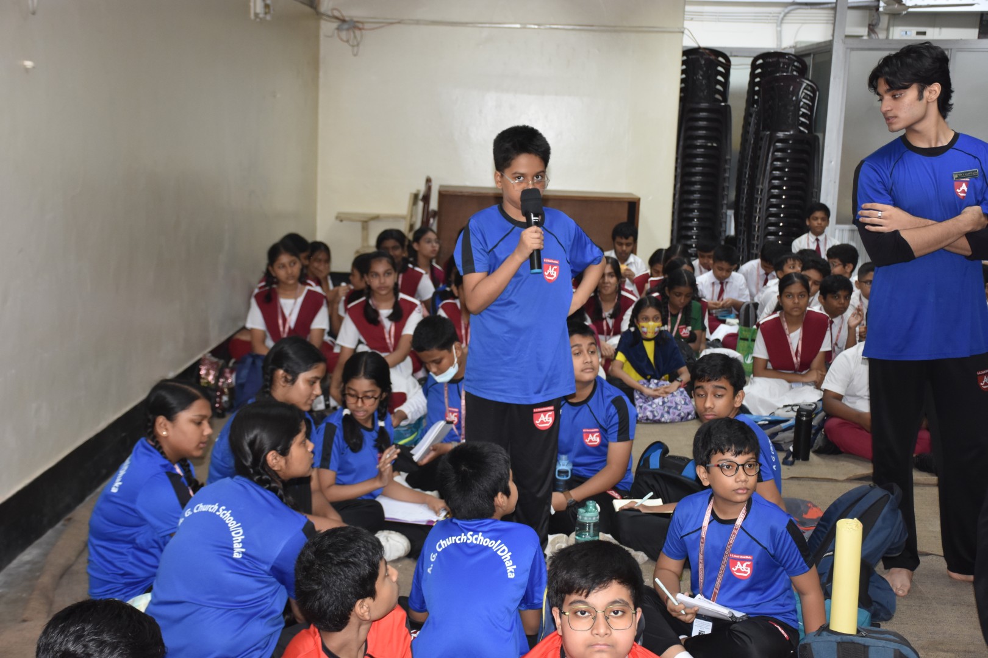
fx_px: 1441
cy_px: 329
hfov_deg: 37.9
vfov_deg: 25.8
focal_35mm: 52
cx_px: 494
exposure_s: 1/60
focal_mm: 35
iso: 900
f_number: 4.2
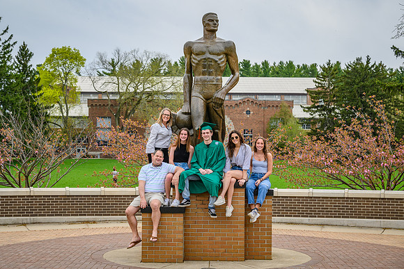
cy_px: 134
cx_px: 201
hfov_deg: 28.6
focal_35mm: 71
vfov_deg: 19.3
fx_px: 792
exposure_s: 1/800
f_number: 5.6
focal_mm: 70
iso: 400
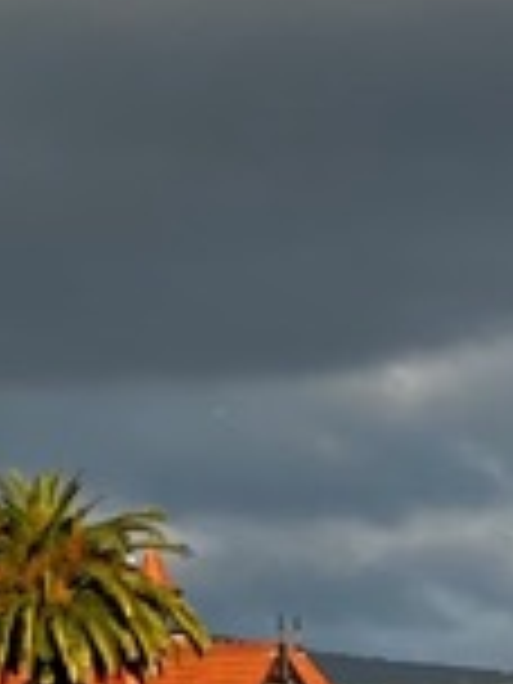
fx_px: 5414
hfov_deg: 5.1
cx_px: -1161
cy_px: -180
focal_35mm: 274
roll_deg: +0.2
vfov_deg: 7.2
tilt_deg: +11.8
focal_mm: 5.7
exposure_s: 1/4274
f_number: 1.5
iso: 50
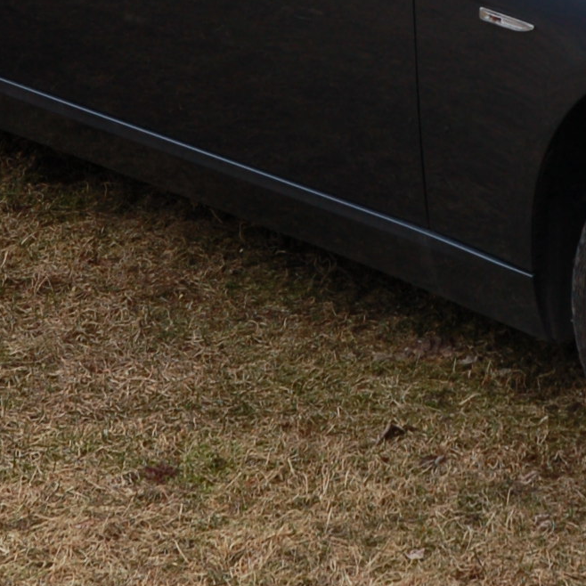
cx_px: 550
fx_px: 5573
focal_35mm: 291
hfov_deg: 6.0
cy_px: -160
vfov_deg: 6.0
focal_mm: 50
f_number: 7.1
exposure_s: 1/200
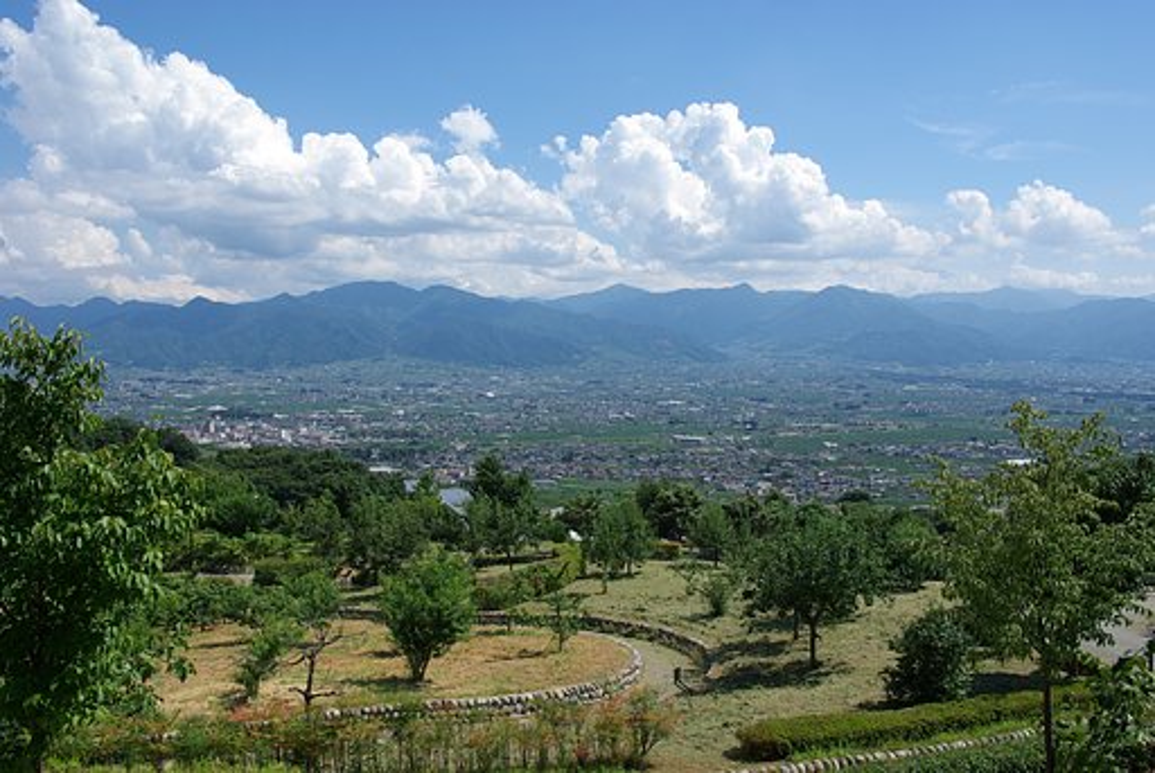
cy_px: 386
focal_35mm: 32
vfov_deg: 41.8
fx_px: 1012
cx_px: 578
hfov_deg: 59.4
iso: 100
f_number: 8
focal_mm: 21
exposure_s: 1/250
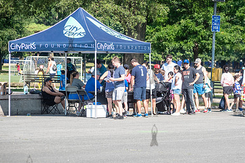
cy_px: 72
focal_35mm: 239
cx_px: 154
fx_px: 1627
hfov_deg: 8.6
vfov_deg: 5.8
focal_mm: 155
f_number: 4
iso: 500
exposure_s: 1/3200
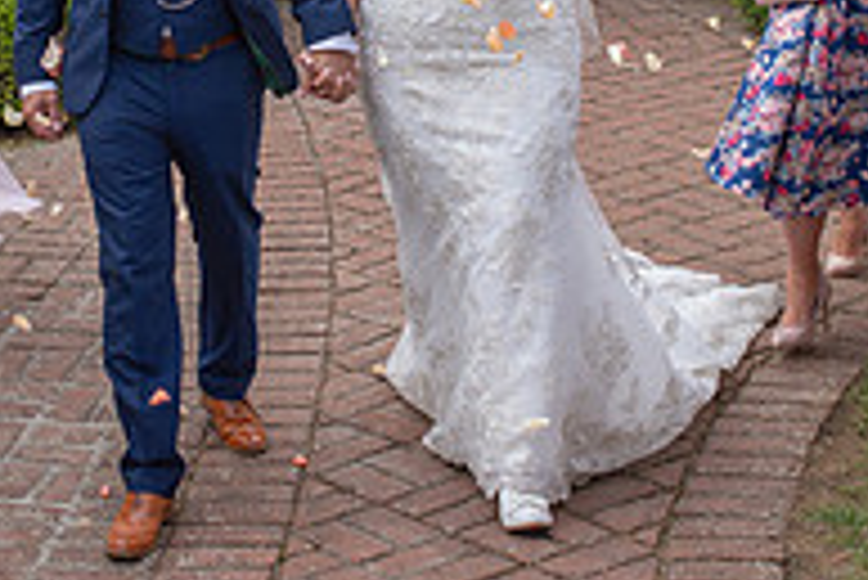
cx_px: 288
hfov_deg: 19.4
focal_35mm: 105
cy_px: -49
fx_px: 2533
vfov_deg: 12.8
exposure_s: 1/500
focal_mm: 35
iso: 100
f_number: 4
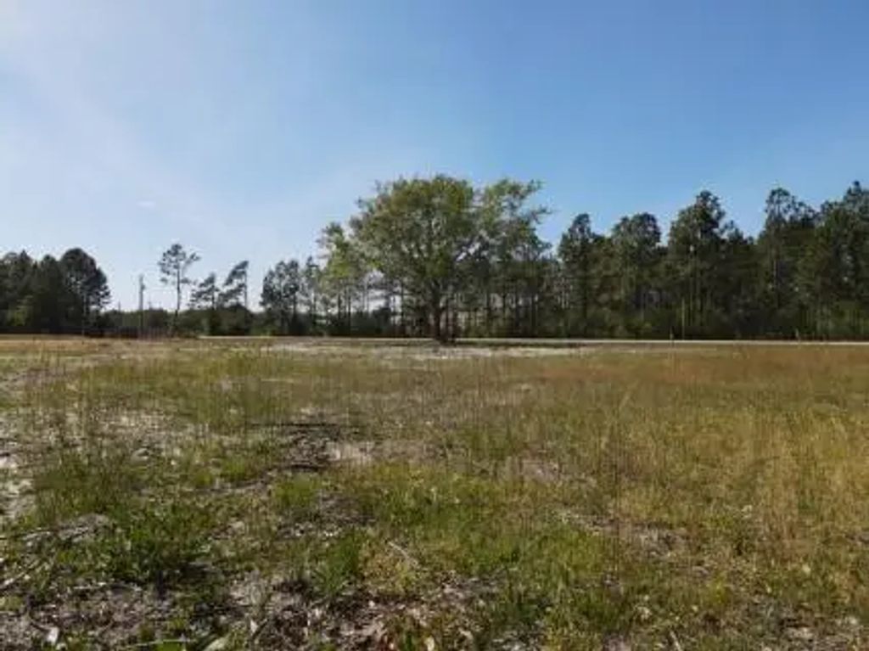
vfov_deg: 56.8
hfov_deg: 71.6
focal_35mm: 24
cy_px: 326
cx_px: 434
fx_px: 602
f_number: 2.8
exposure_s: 1/725
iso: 100
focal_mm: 4.5
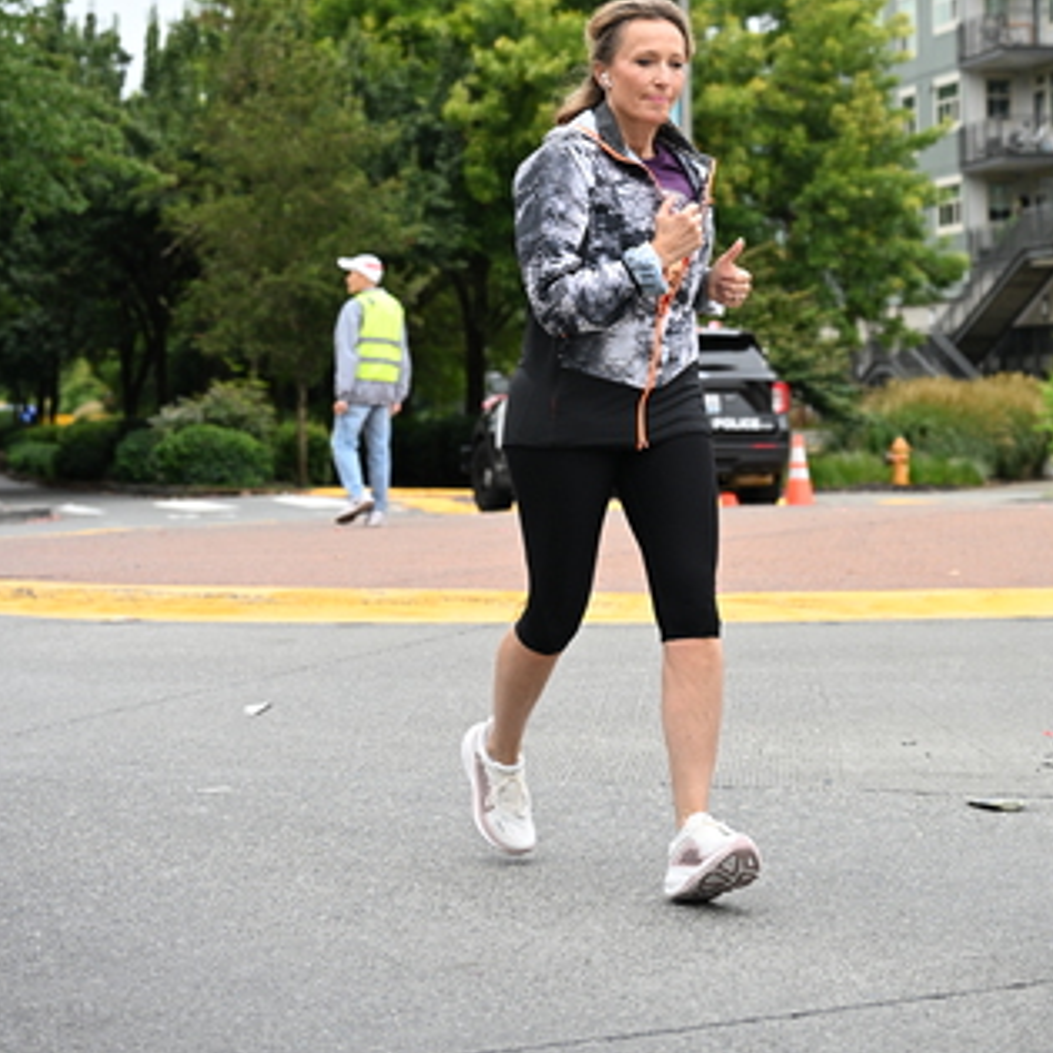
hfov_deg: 18.9
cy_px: 164
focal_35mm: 92
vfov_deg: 18.6
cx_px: 560
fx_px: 3166
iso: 1600
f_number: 4
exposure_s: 1/800
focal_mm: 62
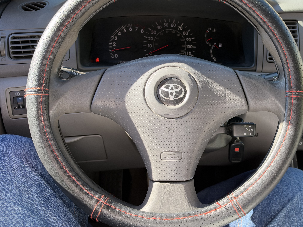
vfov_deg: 41.7
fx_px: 298
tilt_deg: -32.1
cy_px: 95
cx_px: 207
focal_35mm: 34
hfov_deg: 52.7
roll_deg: -0.3
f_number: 1.8
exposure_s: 1/248
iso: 80
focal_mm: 6.93
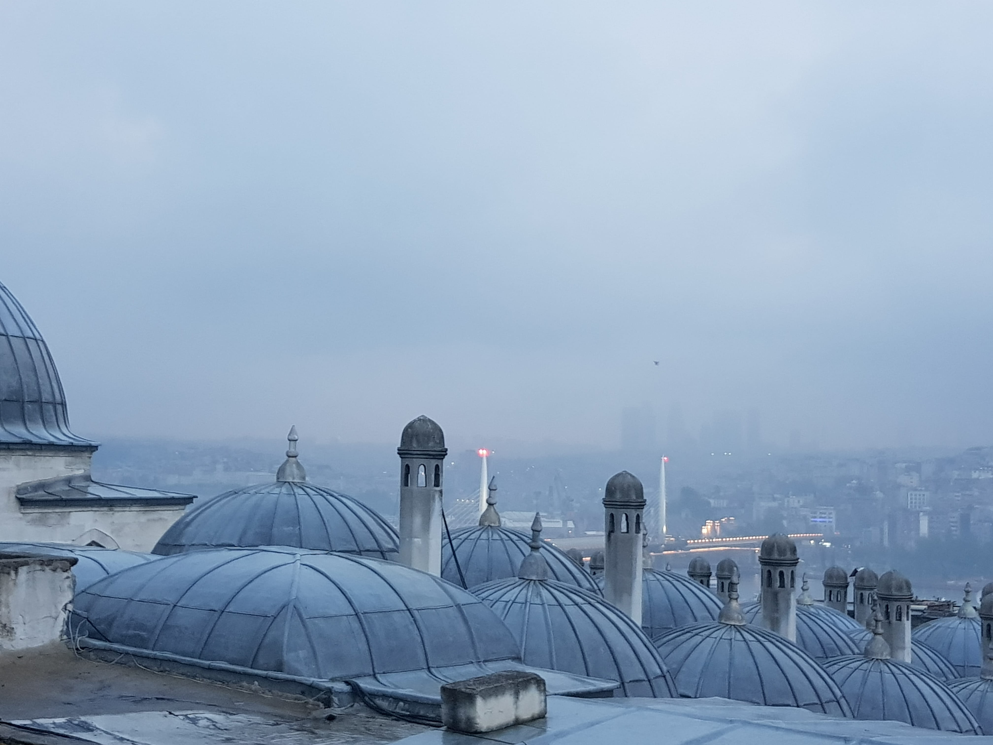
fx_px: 746
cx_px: 496
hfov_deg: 67.3
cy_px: 372
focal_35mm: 26
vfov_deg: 53.1
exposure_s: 1/40
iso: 160
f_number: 1.7
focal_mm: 4.2
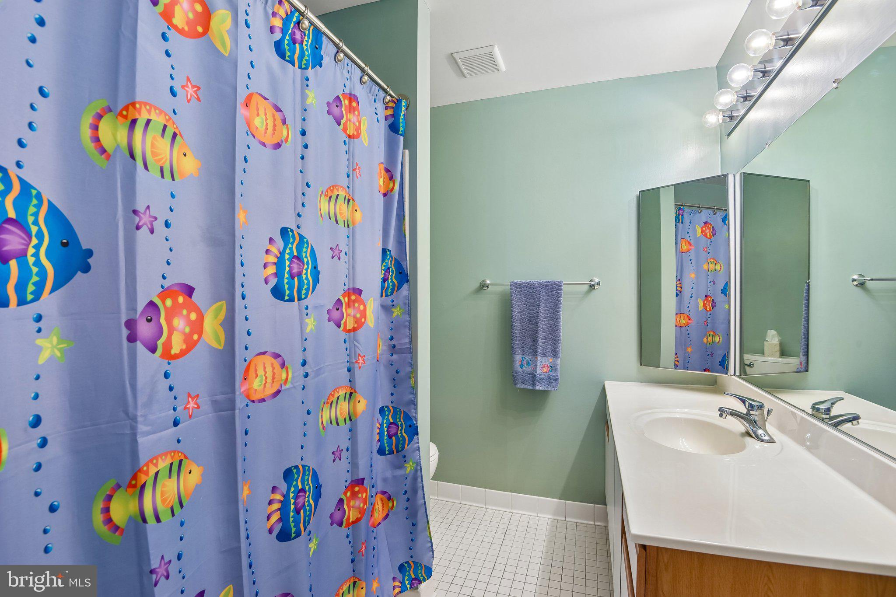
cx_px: 448
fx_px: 398
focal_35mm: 16
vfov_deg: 73.7
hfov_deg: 96.7
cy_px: 298
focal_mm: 16
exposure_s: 1/20
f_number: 8
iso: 400
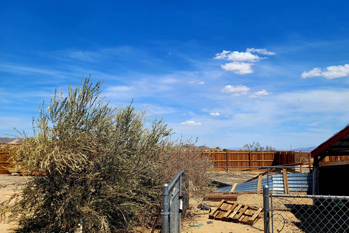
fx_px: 271
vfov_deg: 46.3
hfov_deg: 65.5
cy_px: 131
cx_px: 180
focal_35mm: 28
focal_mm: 5.4
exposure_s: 1/5000
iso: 40
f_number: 1.8
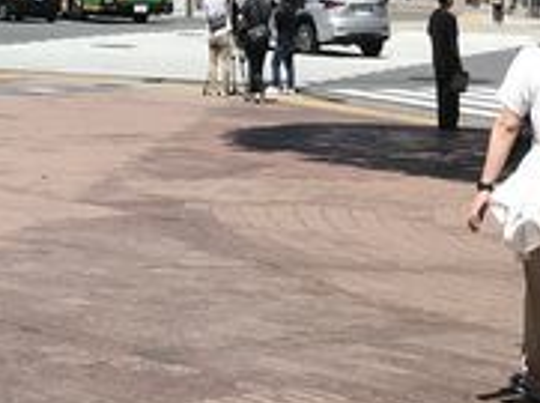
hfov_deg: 15.8
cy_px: -430
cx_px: 66
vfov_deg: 10.8
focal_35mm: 124
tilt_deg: +12.6
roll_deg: -1.6
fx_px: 1931
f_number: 1.8
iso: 20
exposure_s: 1/2128
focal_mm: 3.99
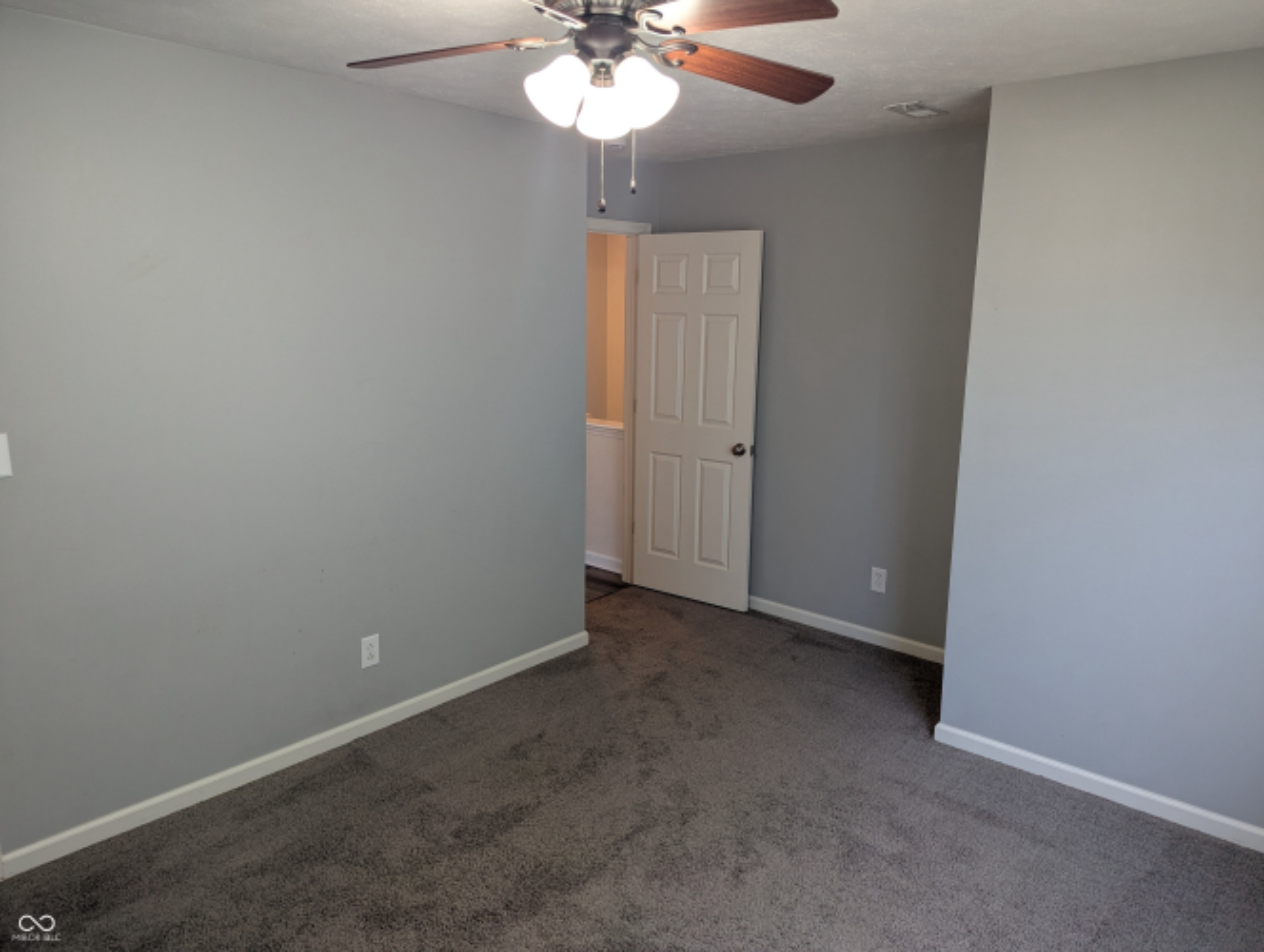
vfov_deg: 56.9
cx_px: 632
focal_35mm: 24
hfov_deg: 71.5
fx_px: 878
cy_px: 476
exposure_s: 1/24
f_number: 1.85
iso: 55
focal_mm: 6.81
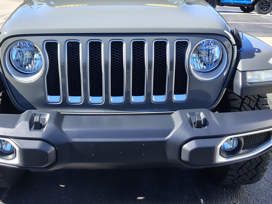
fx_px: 314
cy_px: 71
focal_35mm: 40
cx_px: 114
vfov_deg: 35.7
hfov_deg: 46.6
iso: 100
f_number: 1.8
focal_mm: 5.56
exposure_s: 1/442
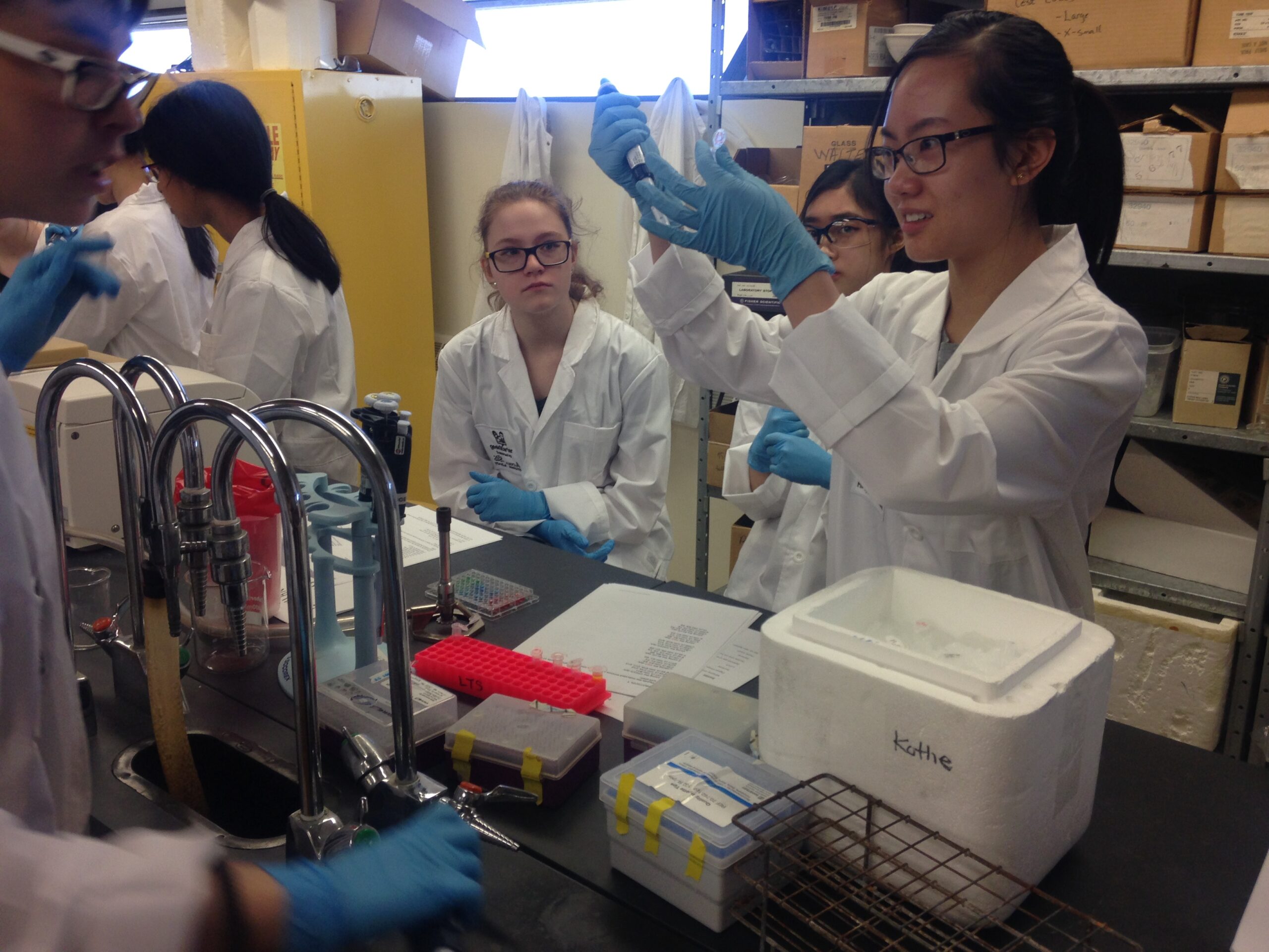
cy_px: 476
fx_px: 1210
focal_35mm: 33
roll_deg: -1.5
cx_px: 634
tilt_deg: -17.2
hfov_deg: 55.4
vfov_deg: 42.9
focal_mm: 4.12
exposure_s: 1/60
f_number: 2.4
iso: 64
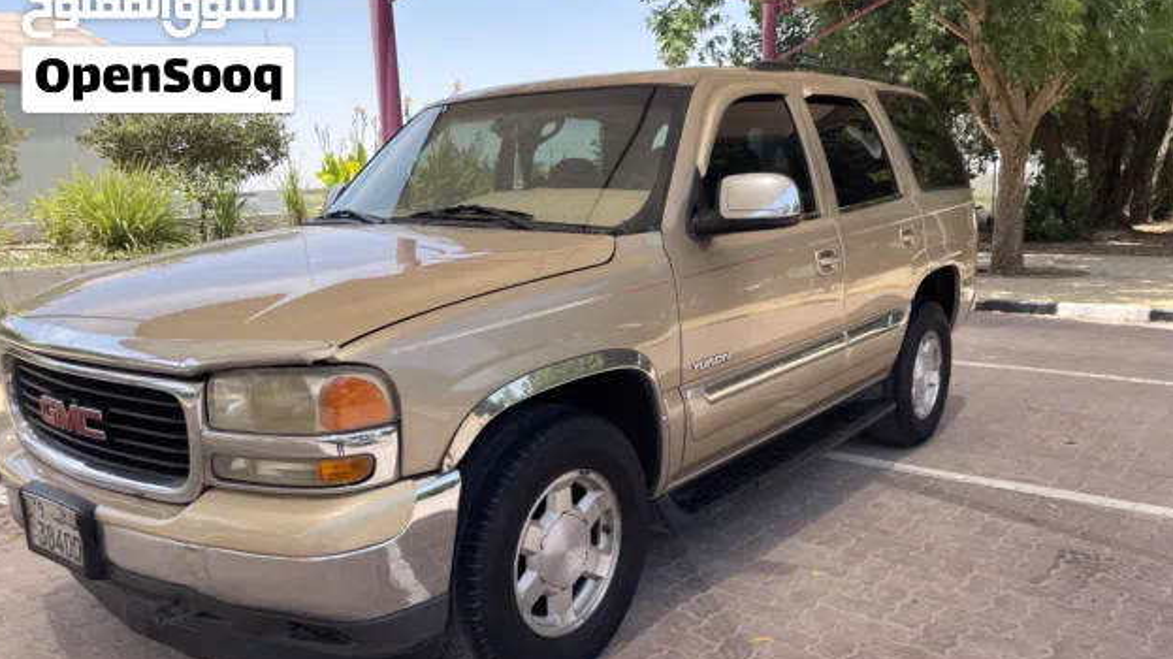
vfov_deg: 41.3
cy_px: 384
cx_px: 578
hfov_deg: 67.9
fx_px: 871
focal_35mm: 28
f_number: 1.6
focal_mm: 5.1
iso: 32
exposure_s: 1/1140
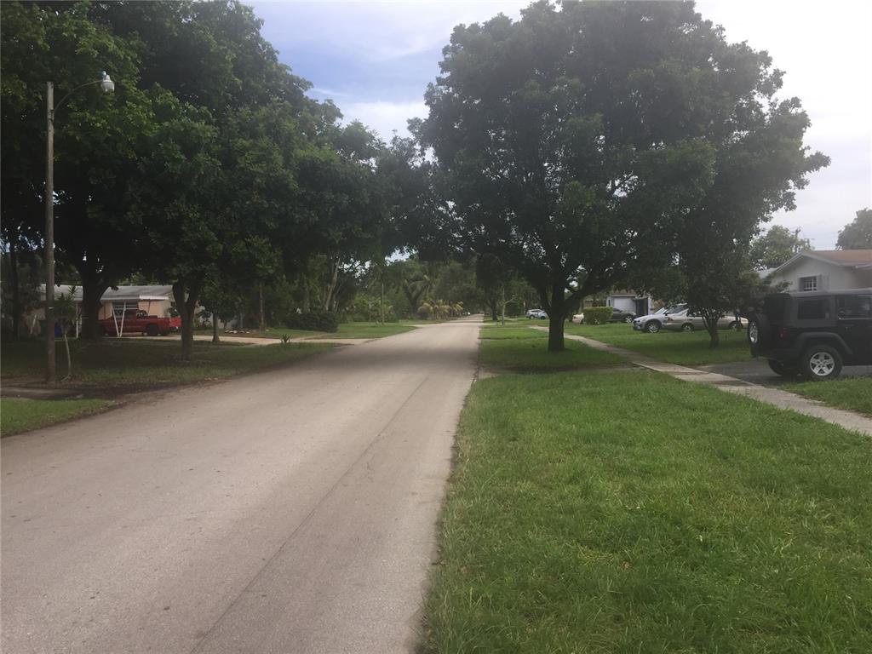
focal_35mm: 29
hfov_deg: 61.7
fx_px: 731
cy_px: 327
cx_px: 436
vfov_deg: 48.2
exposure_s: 1/746
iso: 32
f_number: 2.2
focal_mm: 4.15
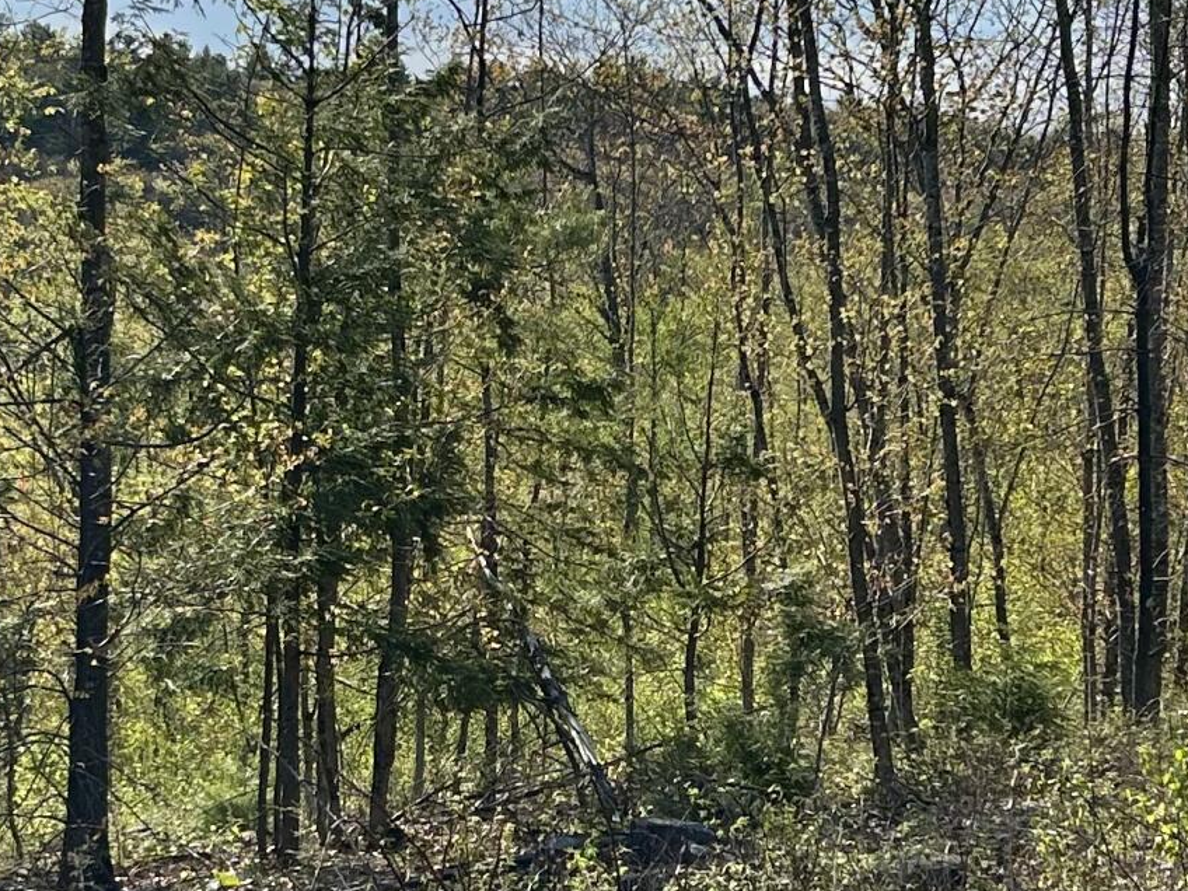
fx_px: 3157
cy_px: 567
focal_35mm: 92
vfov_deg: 16.0
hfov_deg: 21.3
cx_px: 539
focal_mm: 5.7
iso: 50
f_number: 1.5
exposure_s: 1/3704
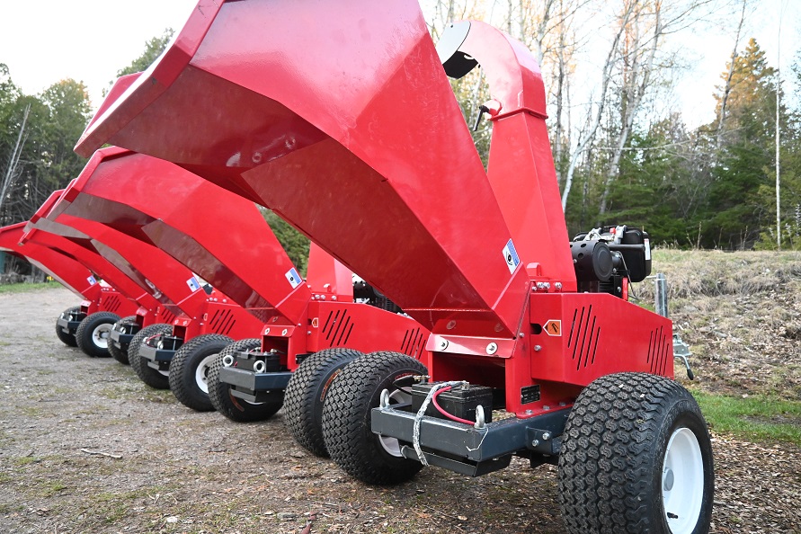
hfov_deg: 73.7
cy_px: 267
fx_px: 534
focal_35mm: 24
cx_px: 400
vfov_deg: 53.1
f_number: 3.5
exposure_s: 1/125
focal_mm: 16
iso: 2200
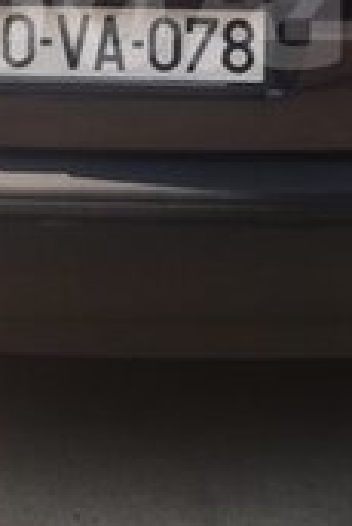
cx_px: 40
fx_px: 1273
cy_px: -6
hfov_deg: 15.6
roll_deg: +1.1
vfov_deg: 22.4
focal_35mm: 87
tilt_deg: -14.4
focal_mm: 4.15
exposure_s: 1/363
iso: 32
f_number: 2.2
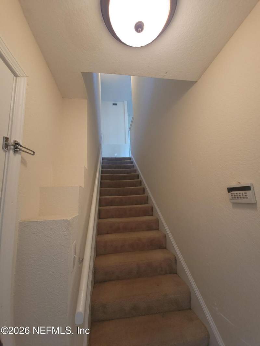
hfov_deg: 89.9
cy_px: 173
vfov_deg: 106.2
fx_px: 130
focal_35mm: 13
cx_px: 130
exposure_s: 1/24
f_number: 2.2
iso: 160
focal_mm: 2.2
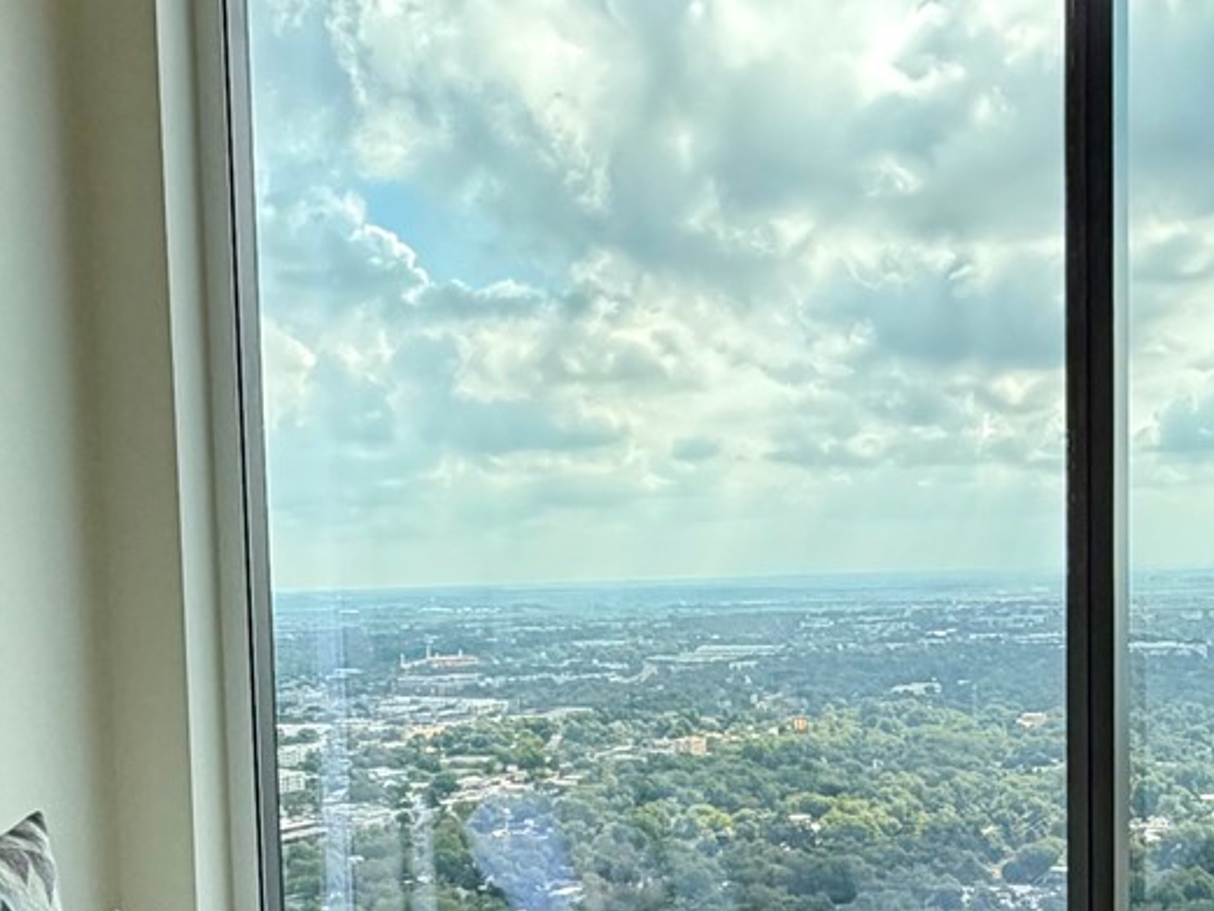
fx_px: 1929
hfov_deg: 34.7
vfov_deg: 26.0
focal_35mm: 55
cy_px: 746
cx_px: 433
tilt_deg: -5.4
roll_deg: +2.3
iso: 40
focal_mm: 2.22
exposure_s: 1/770
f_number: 2.2
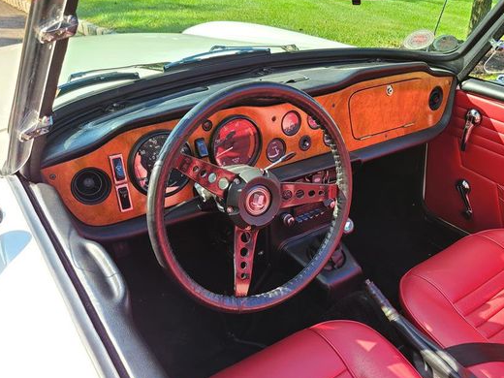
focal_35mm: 32
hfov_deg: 56.6
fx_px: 466
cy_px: 221
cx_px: 288
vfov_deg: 44.0
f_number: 1.8
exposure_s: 1/229
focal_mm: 5.4
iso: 40
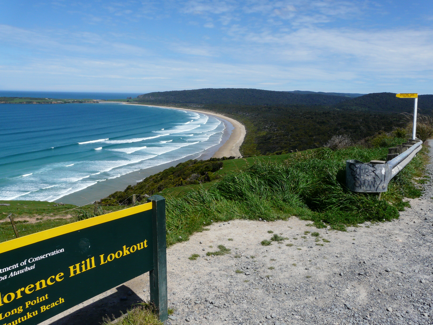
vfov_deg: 49.7
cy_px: 162
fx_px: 350
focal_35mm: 28
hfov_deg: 63.4
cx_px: 216
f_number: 6.3
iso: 100
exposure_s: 1/500
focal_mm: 4.6
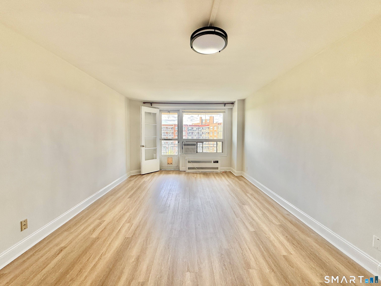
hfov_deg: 102.1
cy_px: 143
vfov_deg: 85.7
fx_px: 154
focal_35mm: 14
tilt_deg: -2.8
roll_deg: +0.7
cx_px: 190
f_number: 2.2
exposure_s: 1/99
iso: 80
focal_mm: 2.22
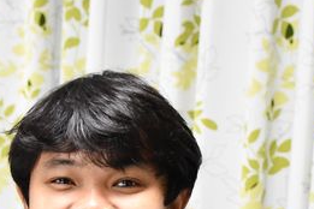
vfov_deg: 8.1
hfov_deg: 12.3
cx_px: 24
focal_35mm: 165
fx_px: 1439
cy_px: 329
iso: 3200
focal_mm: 28
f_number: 4
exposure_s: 1/80
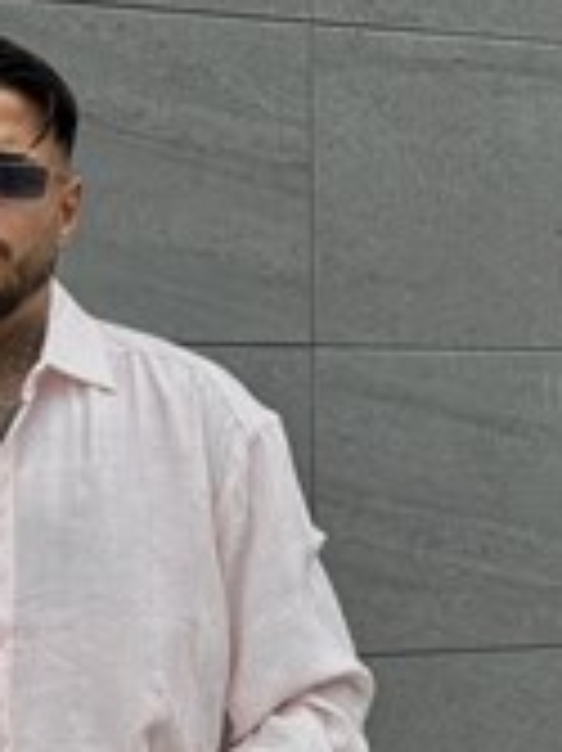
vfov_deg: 12.5
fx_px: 3316
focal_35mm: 153
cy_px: 961
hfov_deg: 9.6
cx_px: 9
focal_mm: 6.76
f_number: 1.78
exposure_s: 1/447
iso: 80
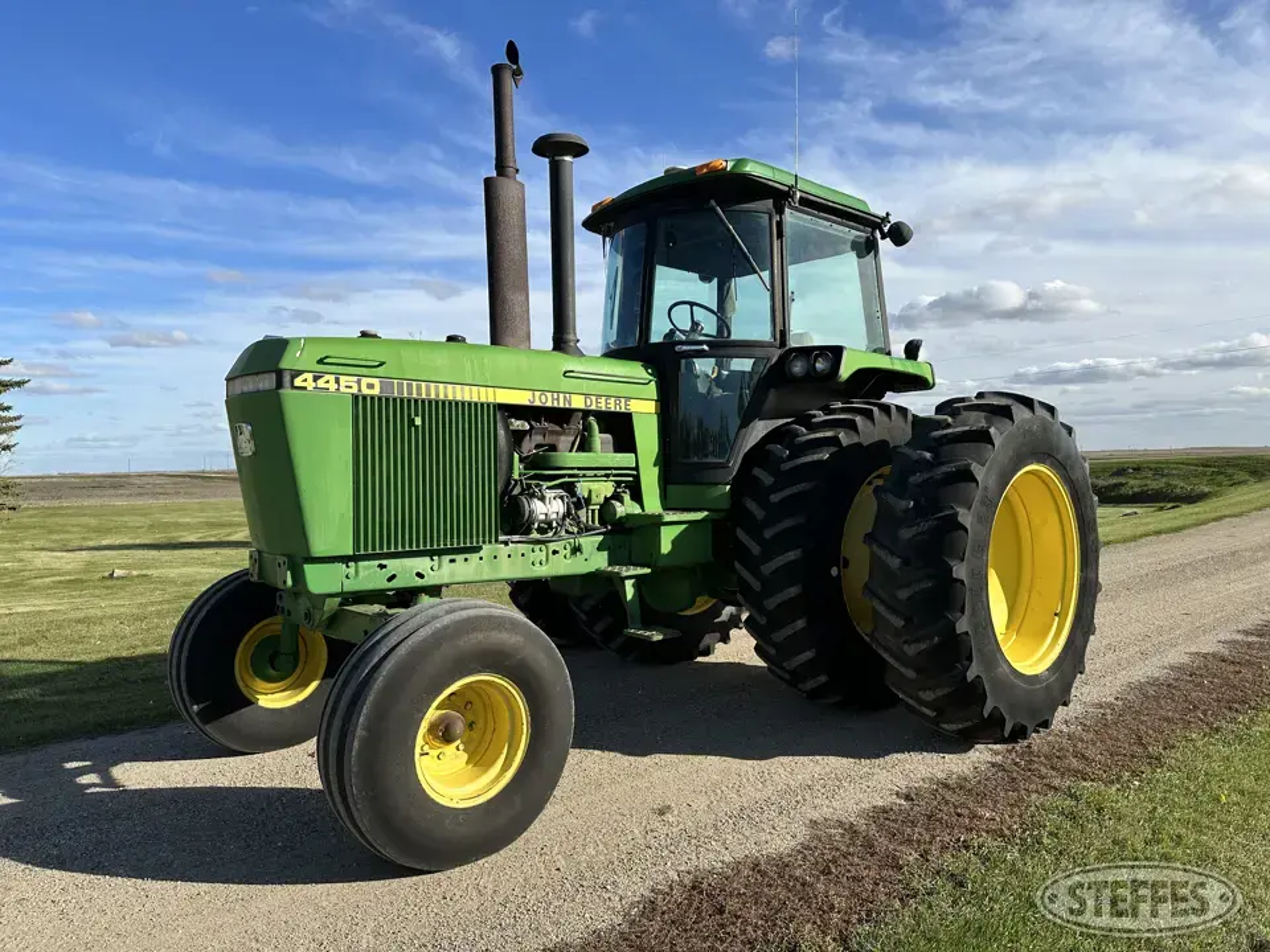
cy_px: 476
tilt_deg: -1.6
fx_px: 881
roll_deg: +1.9
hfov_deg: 71.6
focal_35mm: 24
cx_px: 635
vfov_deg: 56.8
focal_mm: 6.86
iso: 80
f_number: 1.78
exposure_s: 1/4348
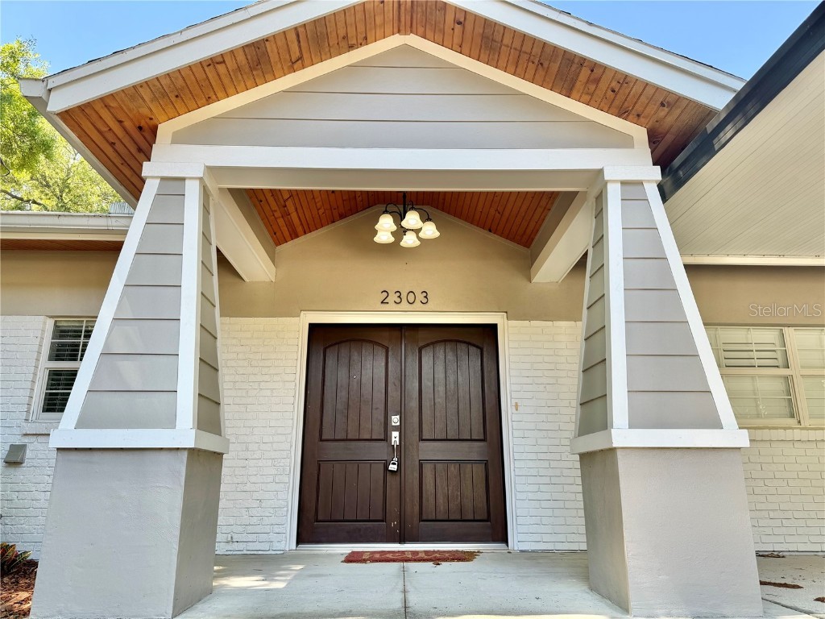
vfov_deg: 56.8
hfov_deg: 71.6
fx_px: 572
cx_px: 412
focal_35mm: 24
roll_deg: -0.3
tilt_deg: +16.0
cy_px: 310
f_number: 1.78
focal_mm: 6.86
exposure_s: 1/390
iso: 80
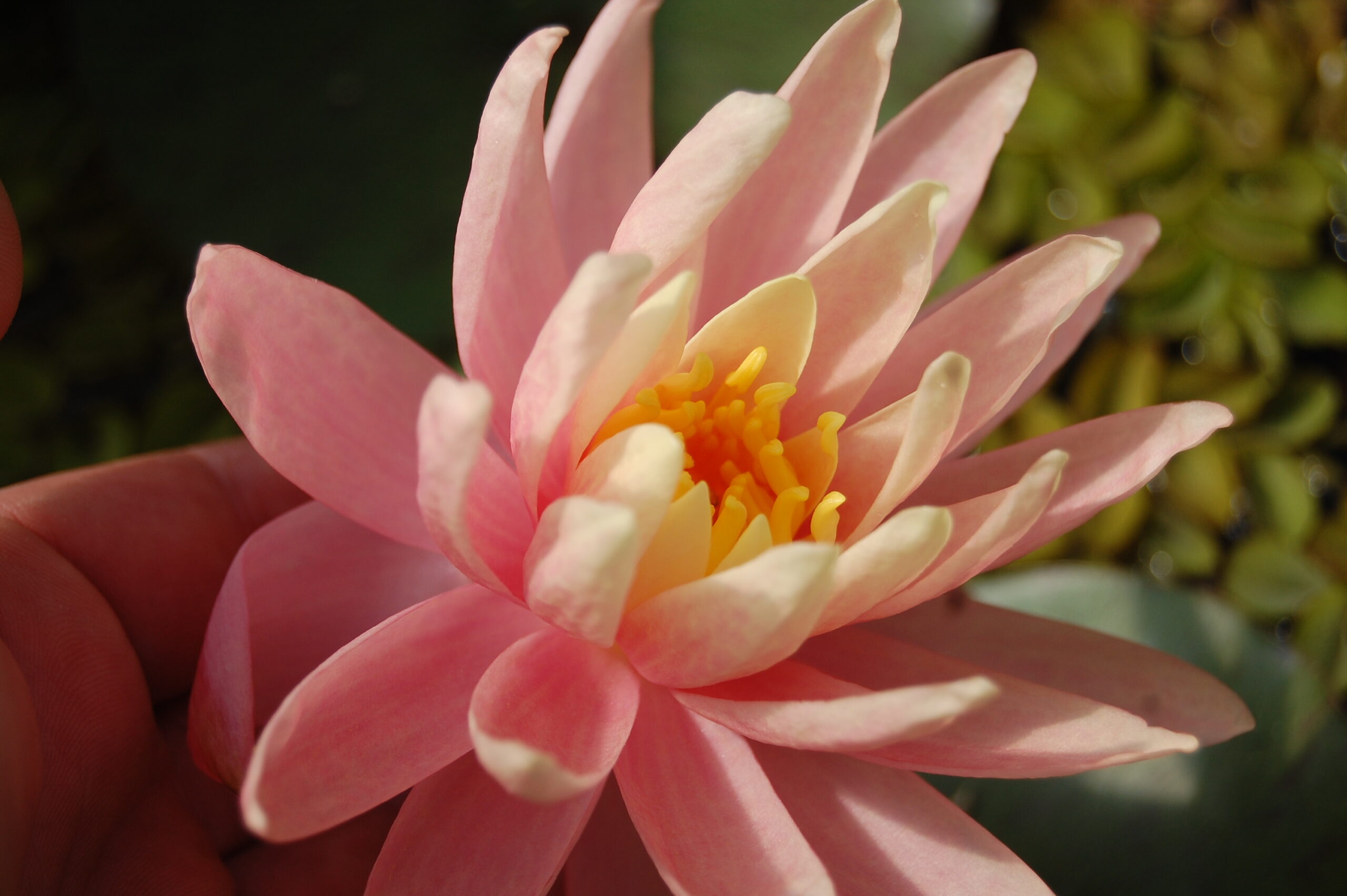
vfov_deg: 16.5
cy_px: 448
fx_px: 3084
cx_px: 674
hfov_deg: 24.6
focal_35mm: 82
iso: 200
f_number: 5.6
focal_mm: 55
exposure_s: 1/1250
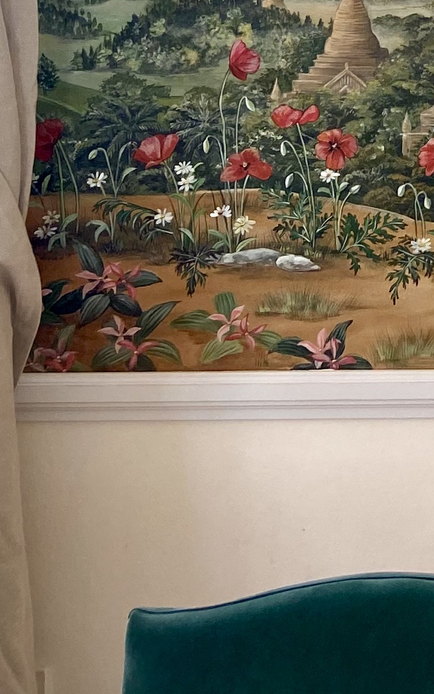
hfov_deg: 12.9
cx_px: 697
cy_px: -330
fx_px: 1798
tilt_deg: -0.8
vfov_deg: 19.3
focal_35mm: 95
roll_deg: -1.4
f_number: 1.8
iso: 64
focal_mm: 4.25
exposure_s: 1/121
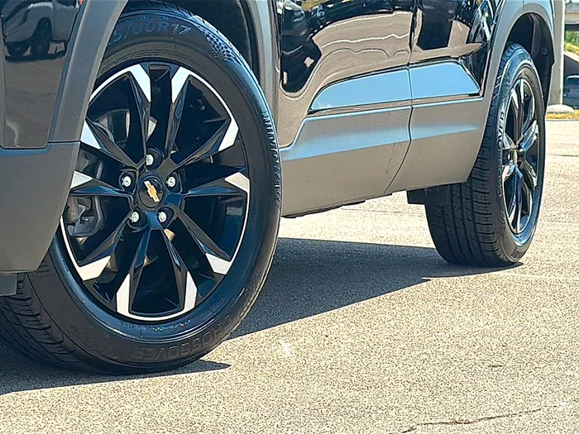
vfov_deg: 14.8
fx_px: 1673
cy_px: 217
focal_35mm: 100
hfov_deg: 19.6
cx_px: 290
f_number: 1.78
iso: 64
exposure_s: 1/3390
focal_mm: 6.86
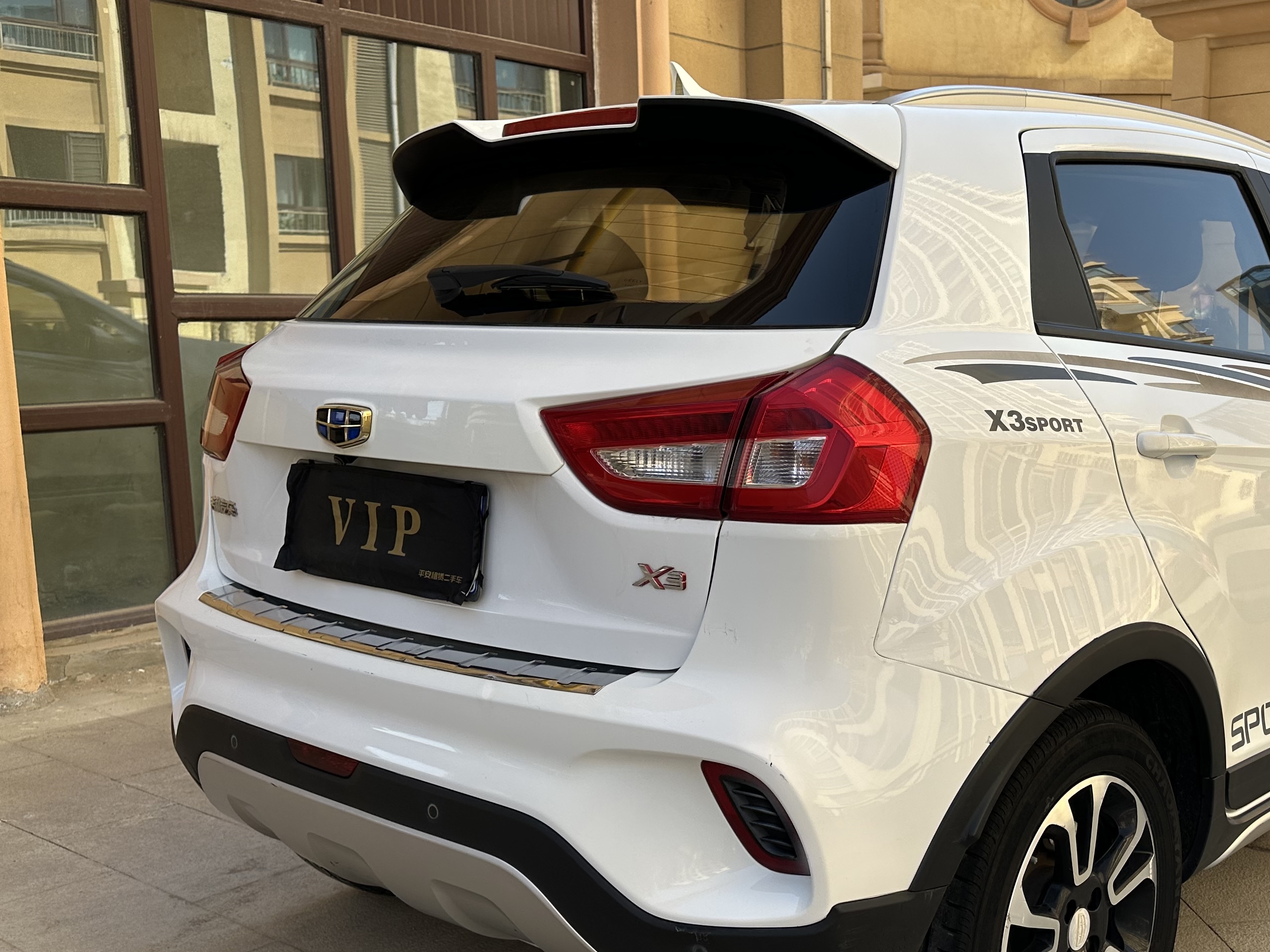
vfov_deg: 37.6
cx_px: 877
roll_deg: +1.5
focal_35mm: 38
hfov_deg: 47.9
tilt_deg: -7.9
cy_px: 553
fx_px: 1394
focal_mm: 6.86
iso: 80
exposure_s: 1/2070
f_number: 1.78
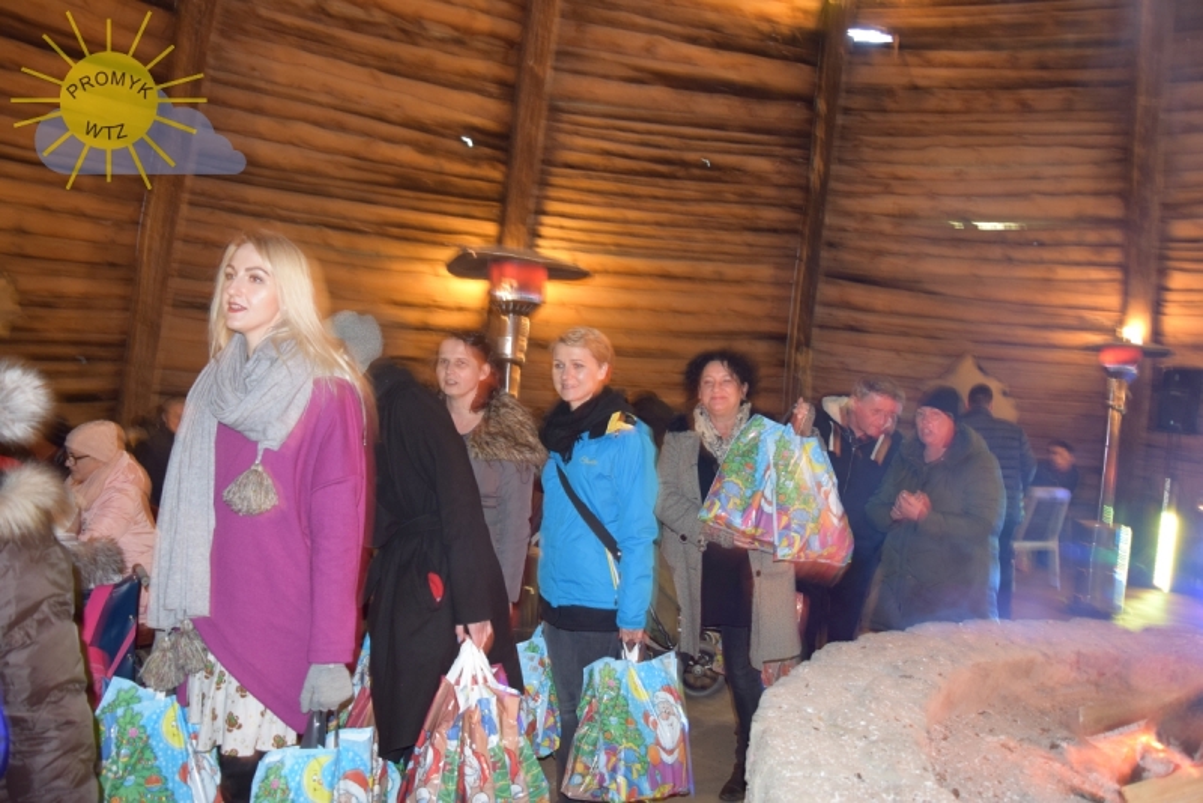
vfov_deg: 48.0
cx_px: 602
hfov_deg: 67.4
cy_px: 402
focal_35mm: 27
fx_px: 903
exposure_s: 1/6
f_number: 3.5
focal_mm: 18
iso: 800
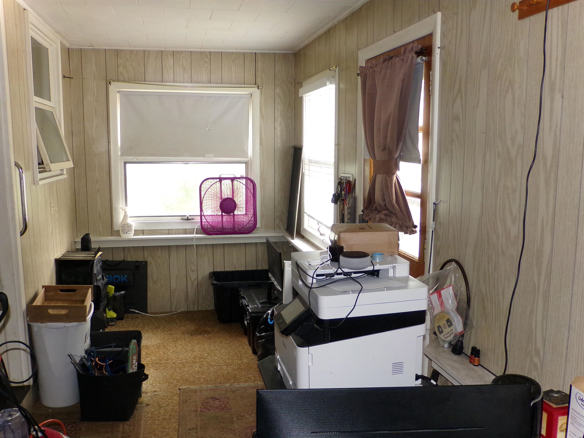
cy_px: 219
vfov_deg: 42.9
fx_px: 557
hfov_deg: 55.4
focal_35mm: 33
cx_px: 292
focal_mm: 5.9
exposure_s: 1/42
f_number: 3.4
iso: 200
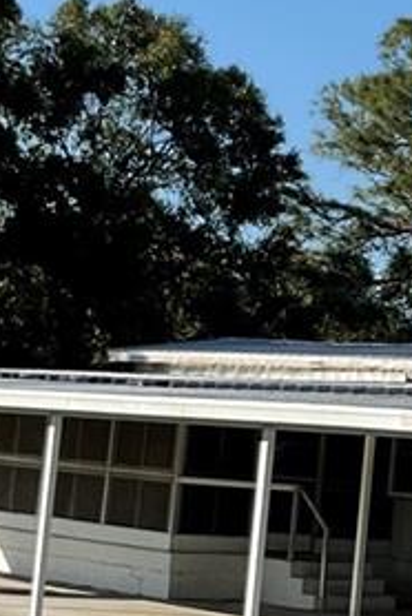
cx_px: 591
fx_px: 2226
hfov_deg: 10.3
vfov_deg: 15.7
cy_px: 350
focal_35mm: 130
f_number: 1.8
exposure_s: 1/1730
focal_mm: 3
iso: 16
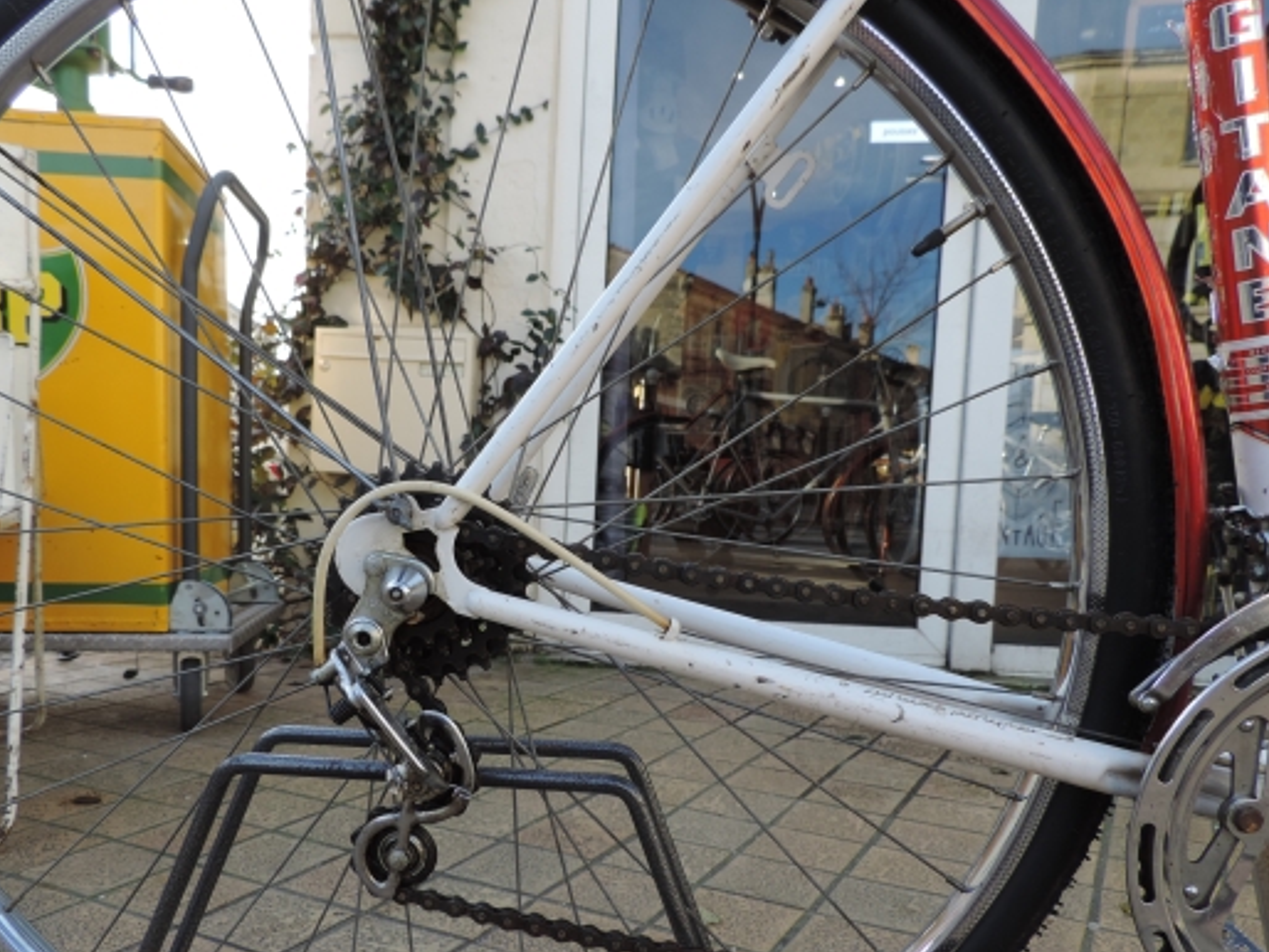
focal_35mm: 28
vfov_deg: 49.7
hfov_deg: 63.2
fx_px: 1027
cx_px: 548
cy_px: 535
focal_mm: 4.3
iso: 80
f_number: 3
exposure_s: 1/200
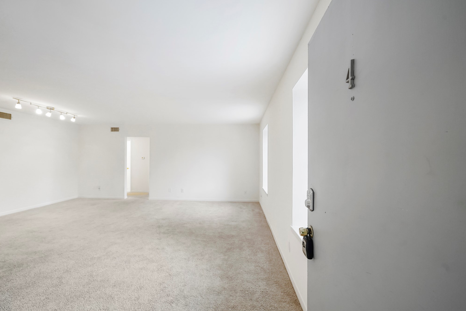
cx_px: 231
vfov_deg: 85.4
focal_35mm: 13
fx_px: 168
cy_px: 154
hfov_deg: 108.3
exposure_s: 1/30
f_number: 8
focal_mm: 12
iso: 400
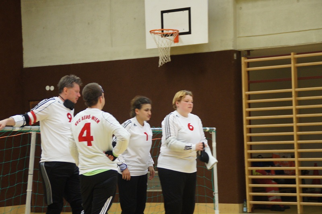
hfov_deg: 18.2
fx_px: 1005
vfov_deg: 12.2
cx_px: 161
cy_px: 107
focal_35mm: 112
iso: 1600
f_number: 5.6
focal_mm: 75
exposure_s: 1/40
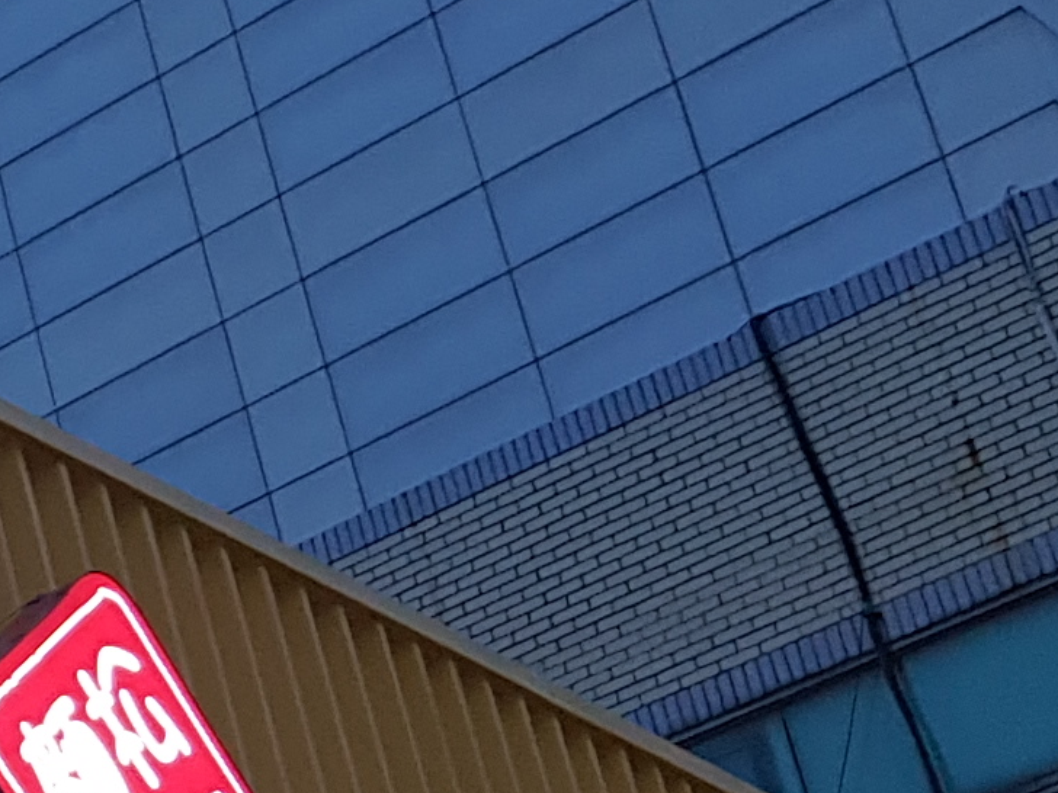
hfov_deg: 11.5
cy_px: 768
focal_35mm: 144
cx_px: -1410
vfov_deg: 10.2
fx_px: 4401
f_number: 1.7
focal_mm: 4.3
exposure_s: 1/60
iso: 100
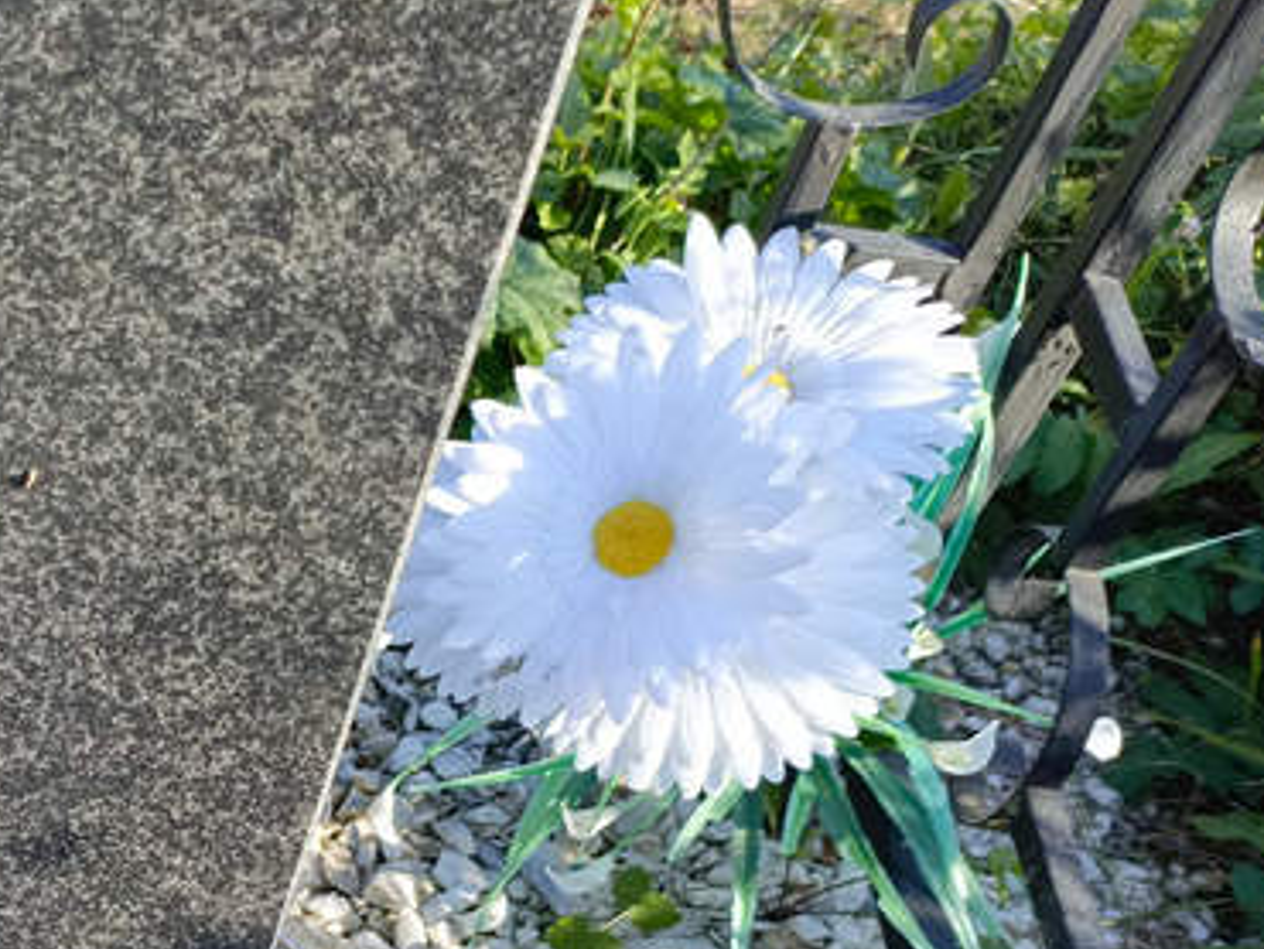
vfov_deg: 25.8
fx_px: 1973
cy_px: 925
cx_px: -79
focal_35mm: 54
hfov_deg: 32.0
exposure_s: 1/306
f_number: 1.69
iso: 112
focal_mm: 4.76
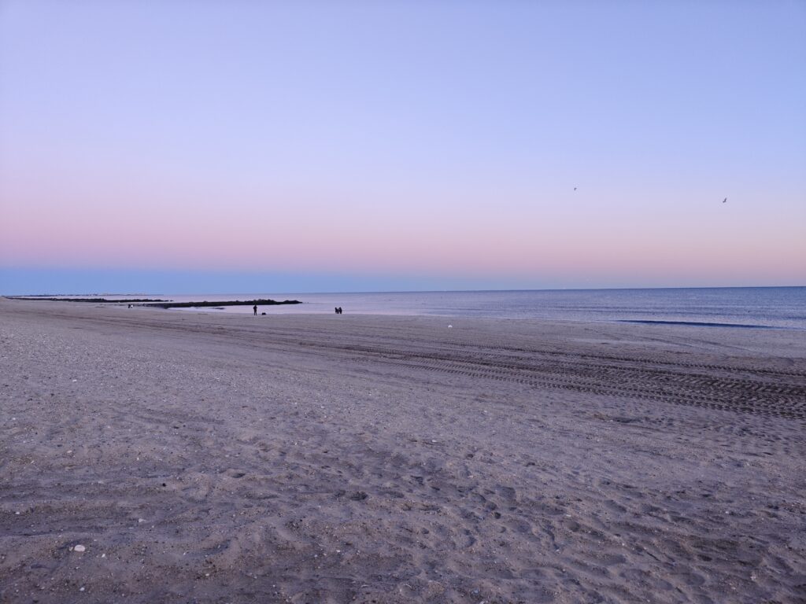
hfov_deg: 73.9
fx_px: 536
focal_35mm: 23
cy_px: 302
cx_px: 403
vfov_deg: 58.9
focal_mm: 8.7
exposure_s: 1/120
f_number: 1.9
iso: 200
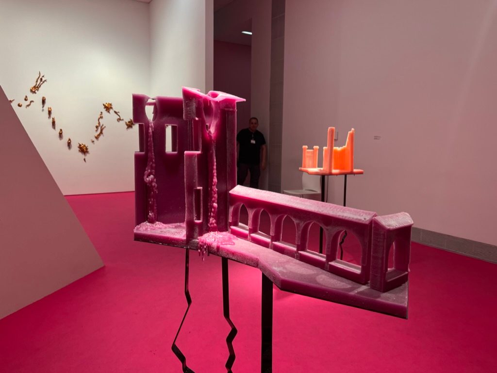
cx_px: 248
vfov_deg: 53.1
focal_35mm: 26
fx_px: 373
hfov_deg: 67.3
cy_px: 186
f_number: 1.6
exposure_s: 1/105
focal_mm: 5.1
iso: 100
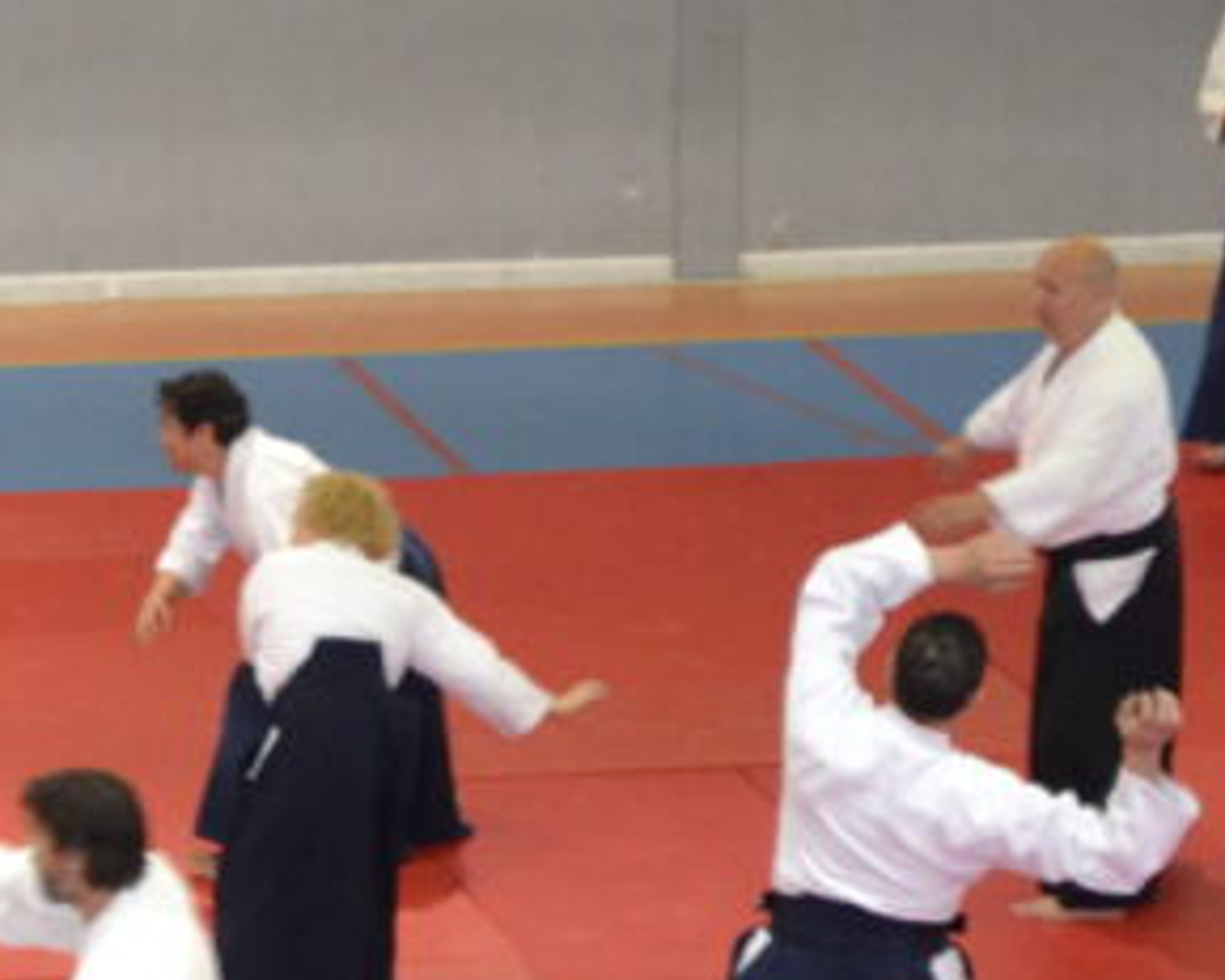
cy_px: 655
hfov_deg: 7.0
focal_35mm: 275
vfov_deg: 5.6
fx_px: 9955
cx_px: -449
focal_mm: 55
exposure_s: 1/60
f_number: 5.6
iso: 2000
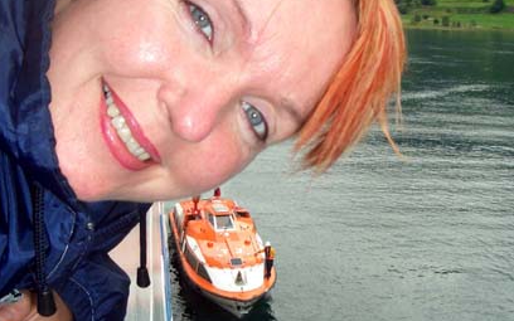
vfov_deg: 25.8
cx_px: 259
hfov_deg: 40.3
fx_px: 700
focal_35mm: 50
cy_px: 196
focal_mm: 5.8
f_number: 4.3
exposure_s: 1/320
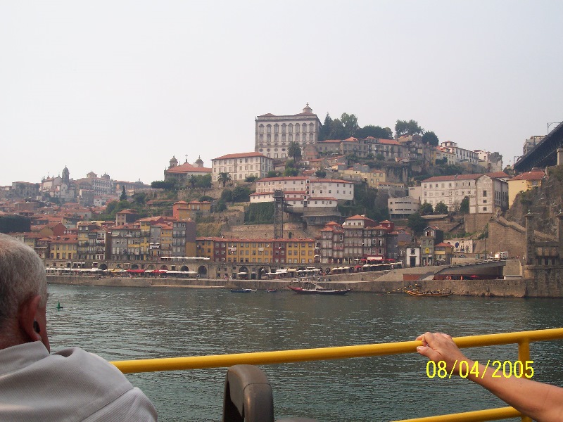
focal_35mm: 38
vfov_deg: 37.7
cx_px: 282
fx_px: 618
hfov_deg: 49.0
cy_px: 211
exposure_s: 1/350
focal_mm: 8
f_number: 4.8
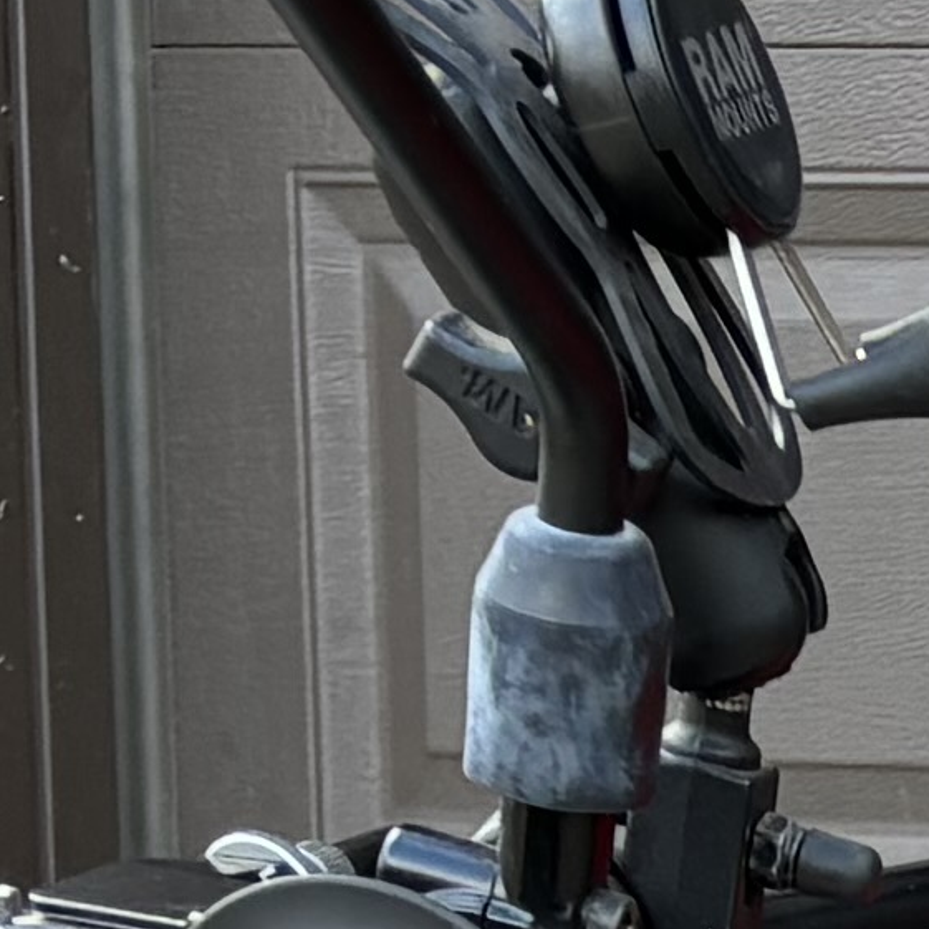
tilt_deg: -8.5
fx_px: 7105
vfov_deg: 7.0
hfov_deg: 6.3
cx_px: 3507
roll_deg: -2.5
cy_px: 2337
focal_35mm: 234
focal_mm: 5.96
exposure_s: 1/132
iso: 32
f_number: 1.6
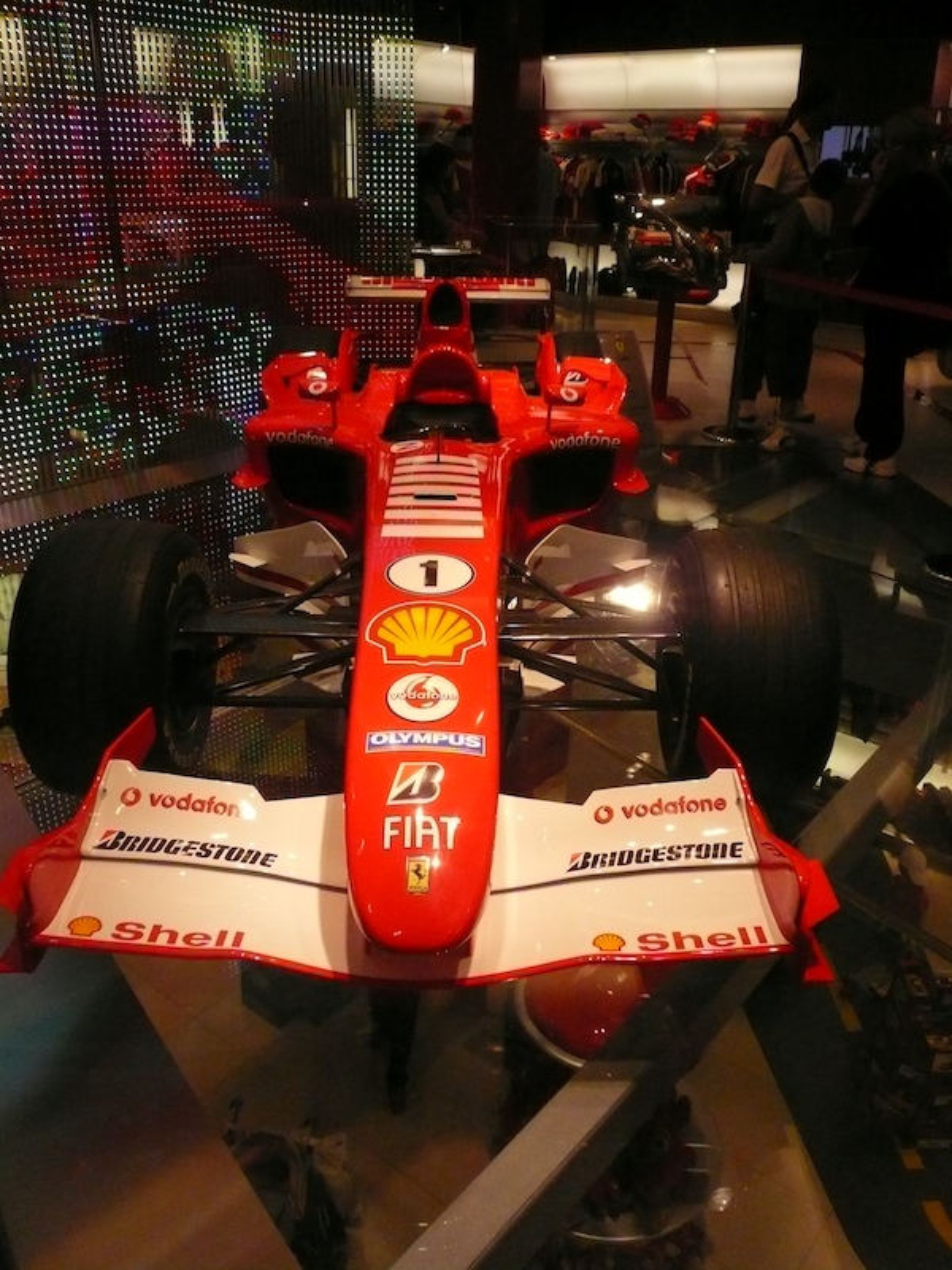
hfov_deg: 49.7
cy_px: 635
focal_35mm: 28
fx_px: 1027
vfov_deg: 63.4
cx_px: 476
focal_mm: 4.6
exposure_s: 1/800
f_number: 2.8
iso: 400
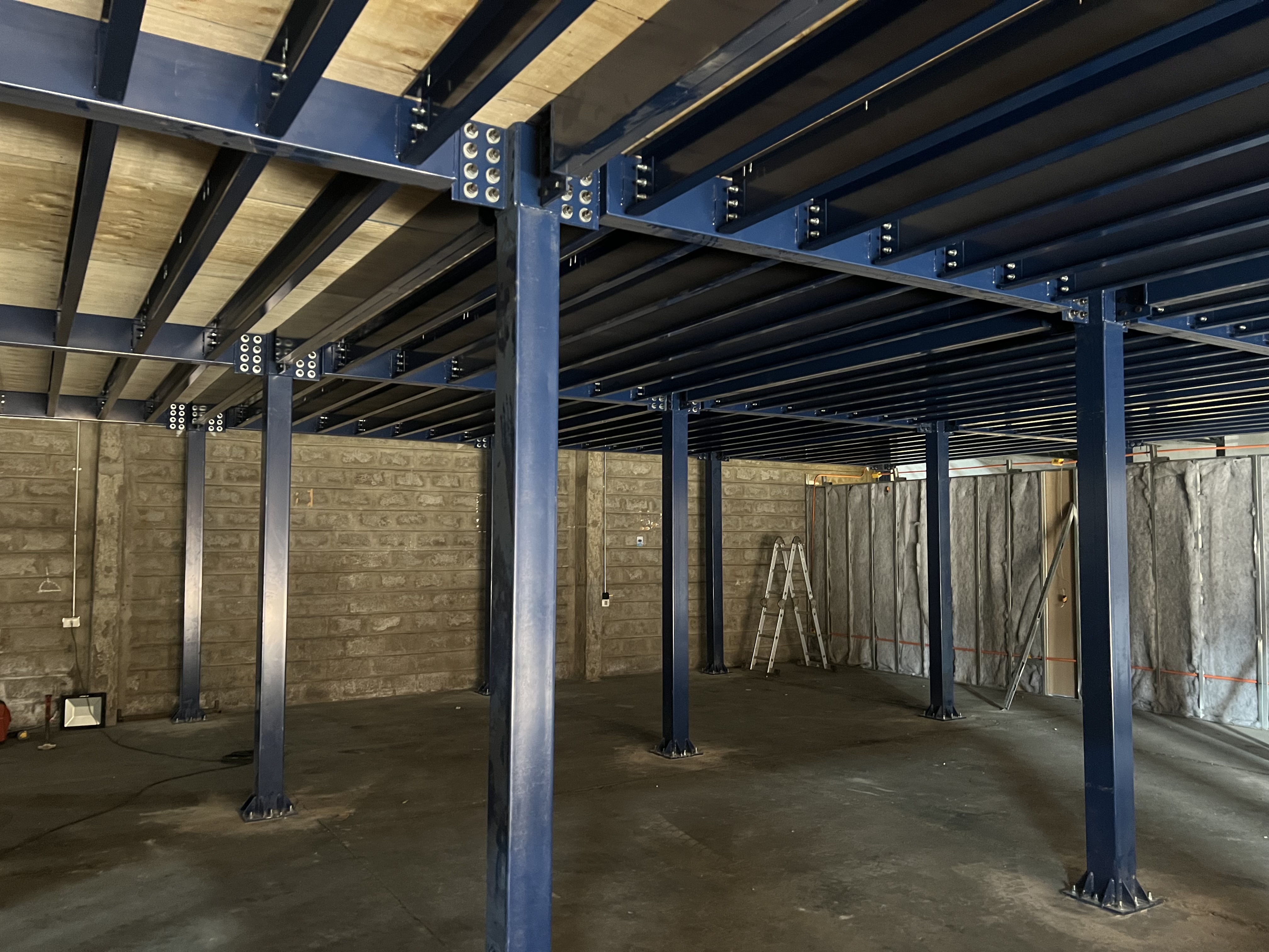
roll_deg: +0.6
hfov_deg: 67.3
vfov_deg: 53.1
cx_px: 634
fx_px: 953
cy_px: 476
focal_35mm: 26
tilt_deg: +3.6
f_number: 1.5
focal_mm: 5.7
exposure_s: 1/25
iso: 640
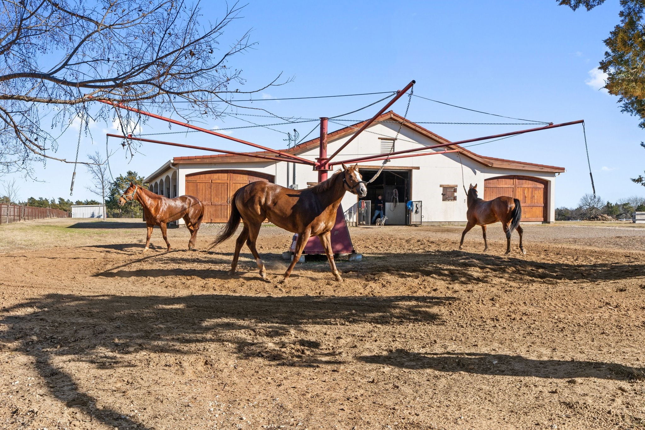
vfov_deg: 37.8
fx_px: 627
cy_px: 215
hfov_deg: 54.4
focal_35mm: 35
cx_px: 322
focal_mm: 35
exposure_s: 1/320
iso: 200
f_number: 10
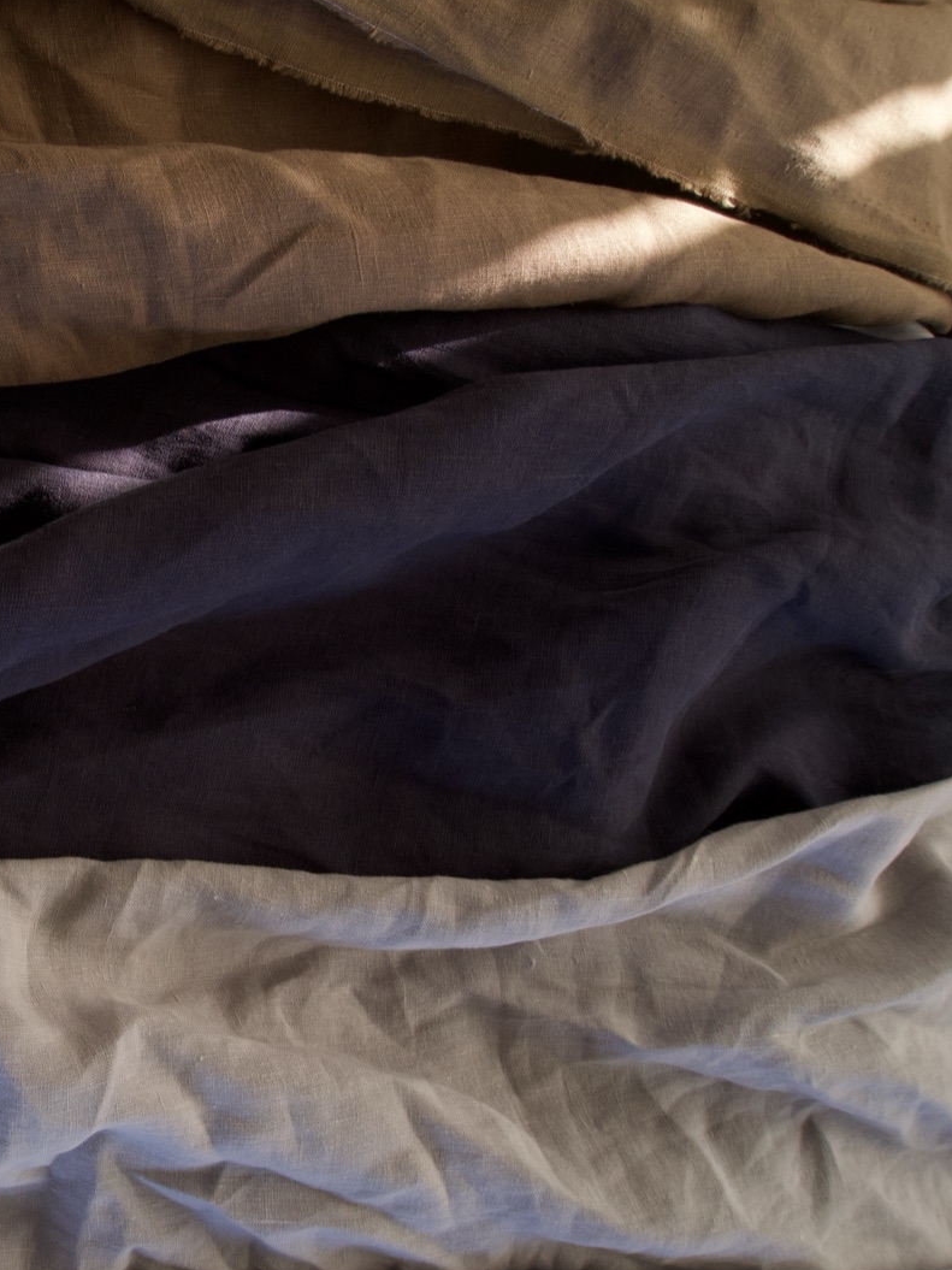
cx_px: 30
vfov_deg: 52.6
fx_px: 1284
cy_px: 637
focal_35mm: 35
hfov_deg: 37.0
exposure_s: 1/50
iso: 500
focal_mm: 16
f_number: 11
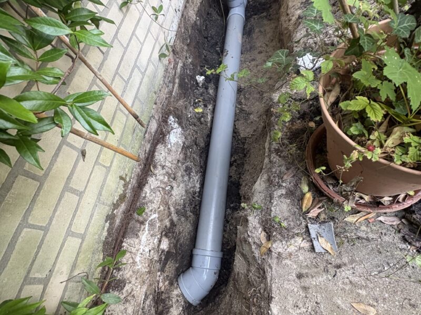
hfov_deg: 102.1
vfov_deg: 85.7
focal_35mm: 14
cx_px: 210
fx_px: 170
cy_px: 158
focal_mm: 2.22
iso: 250
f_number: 2.2
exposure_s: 1/99
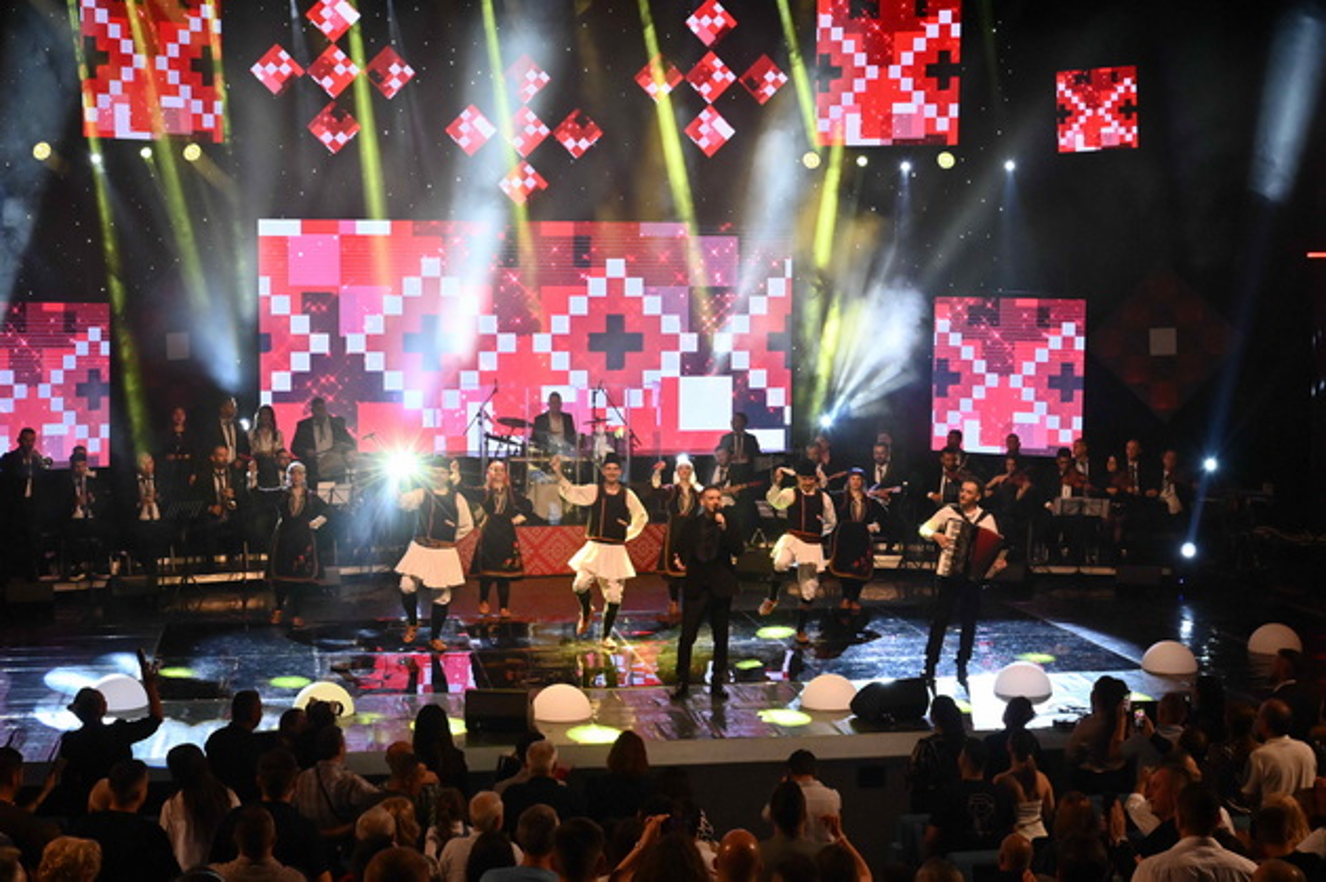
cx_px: 663
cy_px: 441
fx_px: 2024
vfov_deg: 24.6
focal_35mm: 55
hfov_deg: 36.3
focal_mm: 55
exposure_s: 1/320
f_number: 10
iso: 6400
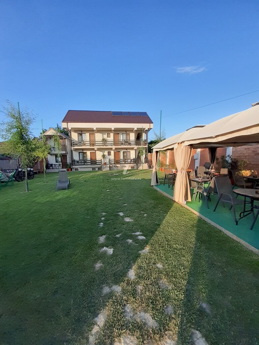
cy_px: 172
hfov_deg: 89.9
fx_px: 130
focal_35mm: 13
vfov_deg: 106.2
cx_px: 130
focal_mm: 1.13
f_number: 2.2
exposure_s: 1/493
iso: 40
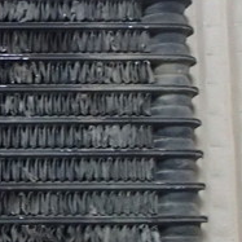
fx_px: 886
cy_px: 36
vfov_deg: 15.4
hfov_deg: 15.0
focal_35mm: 112
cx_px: -56
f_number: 4.7
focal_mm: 6.64
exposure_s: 1/25
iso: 1600
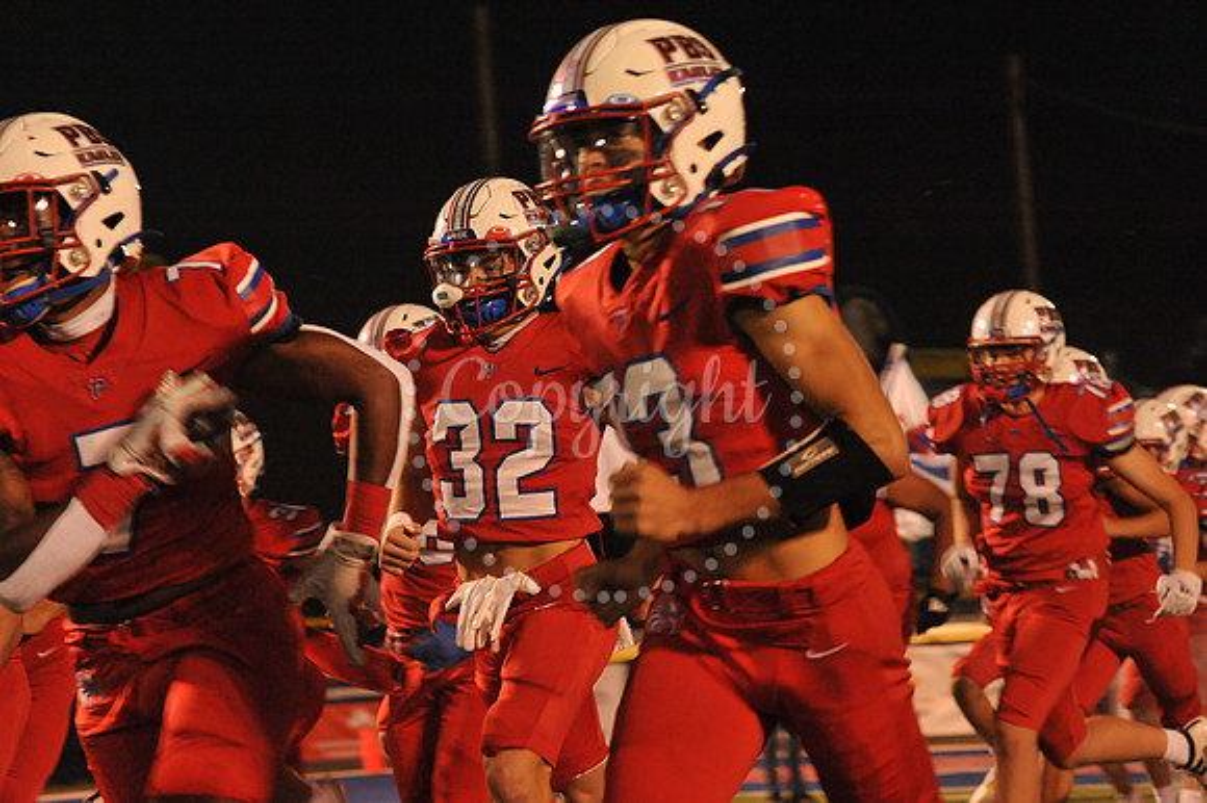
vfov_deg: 11.4
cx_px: 604
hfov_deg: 17.1
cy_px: 402
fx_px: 4021
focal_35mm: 120
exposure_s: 1/160
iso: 5000
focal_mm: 120
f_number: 7.1
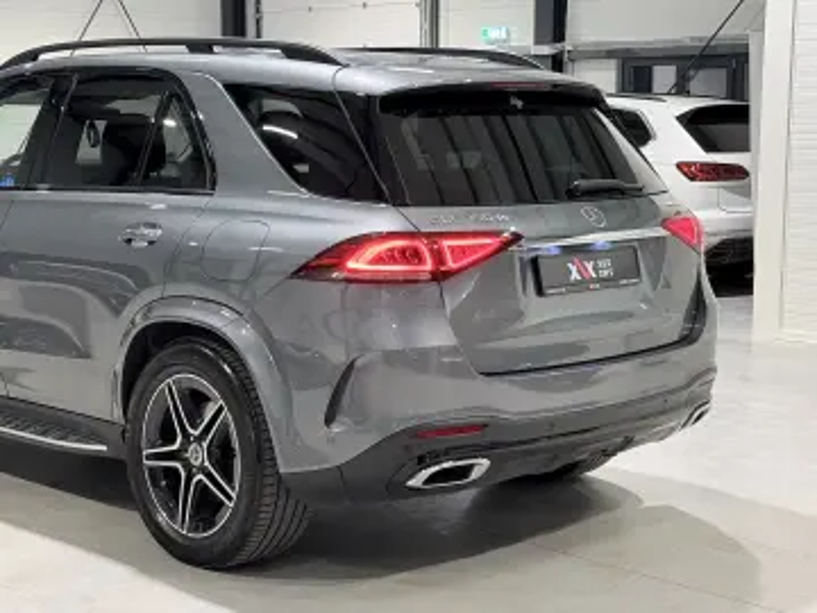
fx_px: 1133
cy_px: 306
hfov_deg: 39.7
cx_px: 408
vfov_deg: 30.3
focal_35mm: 48
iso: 160
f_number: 1.78
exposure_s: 1/50
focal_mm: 6.76
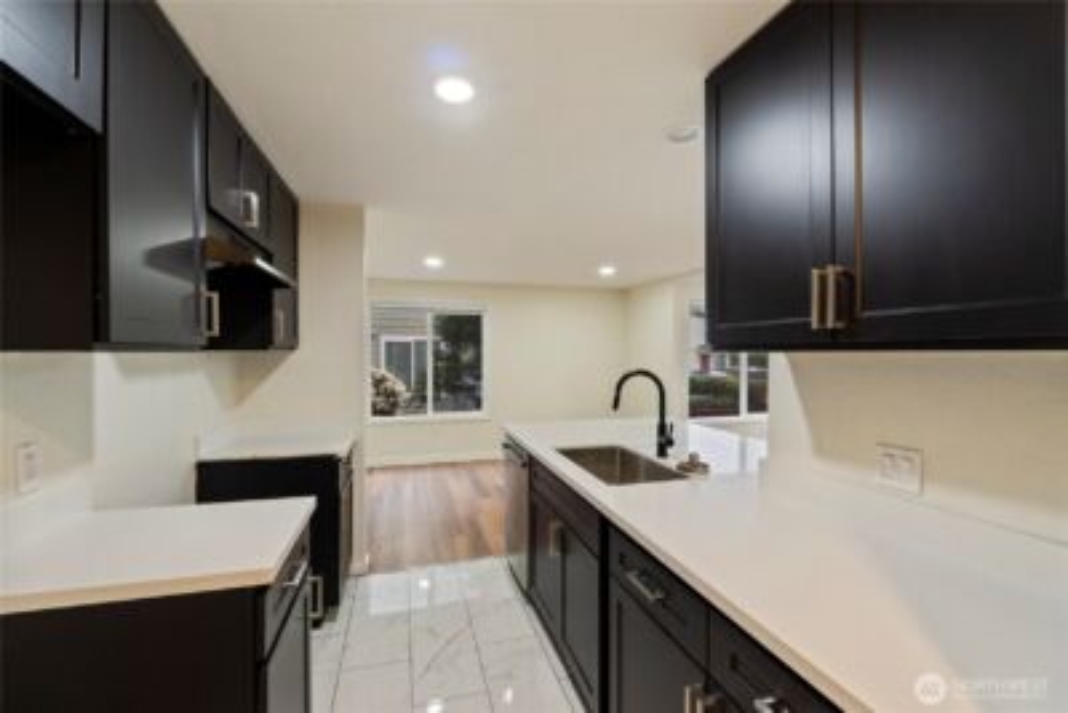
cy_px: 356
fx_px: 445
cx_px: 534
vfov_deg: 77.4
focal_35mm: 15
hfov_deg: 100.4
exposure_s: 1/4
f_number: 9
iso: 250
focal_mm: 10
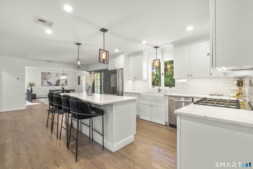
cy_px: 84
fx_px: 112
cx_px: 126
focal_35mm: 16
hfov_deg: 96.7
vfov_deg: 73.7
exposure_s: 1.3
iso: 200
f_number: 9
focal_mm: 16
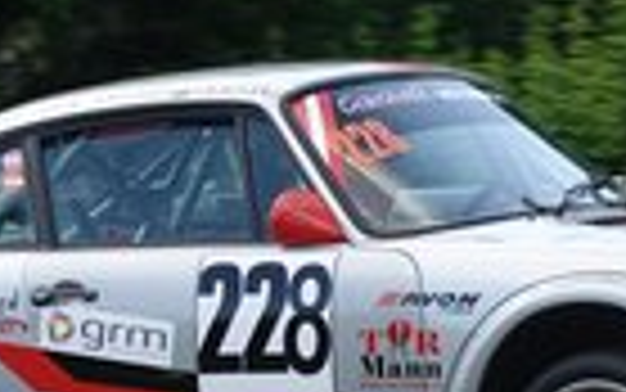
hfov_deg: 4.3
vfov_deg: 2.7
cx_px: 437
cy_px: 469
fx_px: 8380
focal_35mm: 491
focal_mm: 54.57
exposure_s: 1/800
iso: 320
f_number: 4
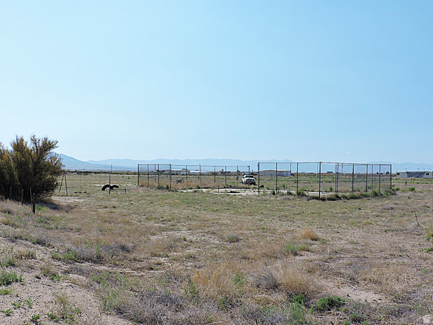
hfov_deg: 52.6
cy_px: 162
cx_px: 216
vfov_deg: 40.7
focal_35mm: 35
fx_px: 438
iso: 100
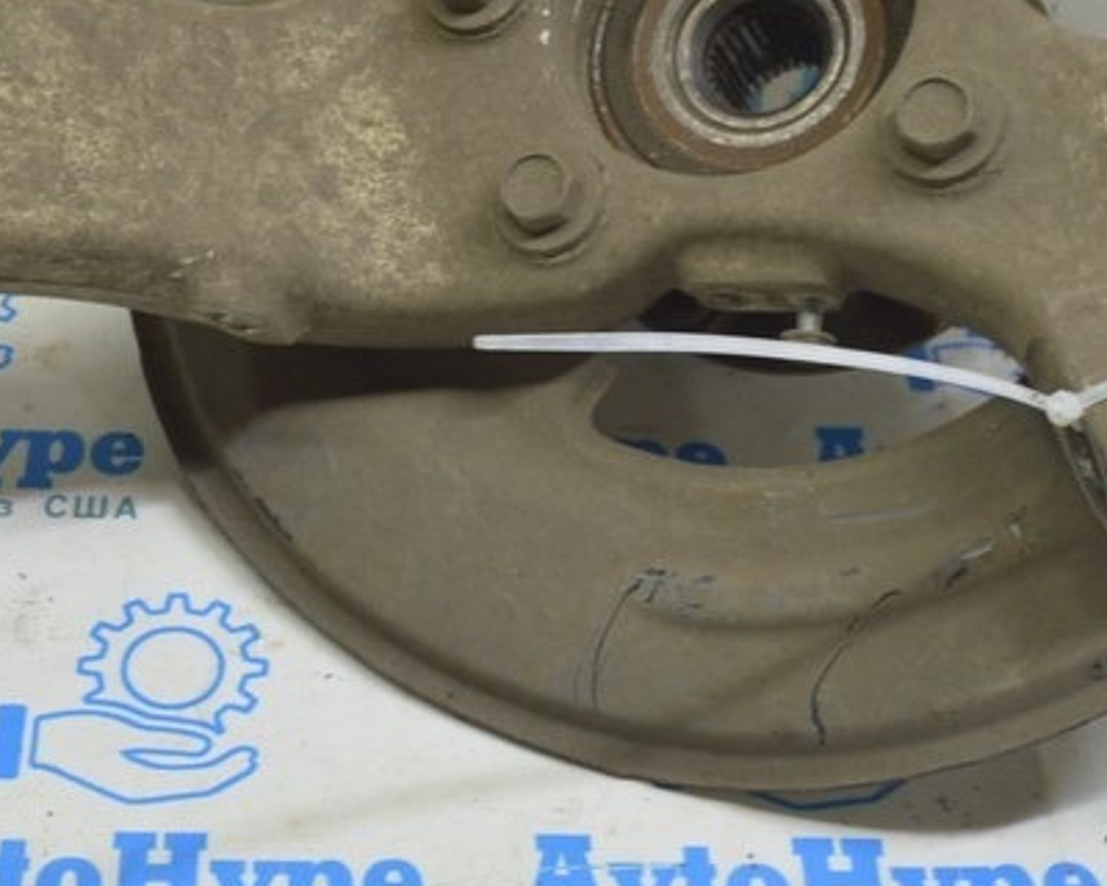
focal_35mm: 72
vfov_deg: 20.9
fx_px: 2359
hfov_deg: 26.3
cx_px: 385
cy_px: 123
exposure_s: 1/20
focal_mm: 20
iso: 400
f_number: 5.6
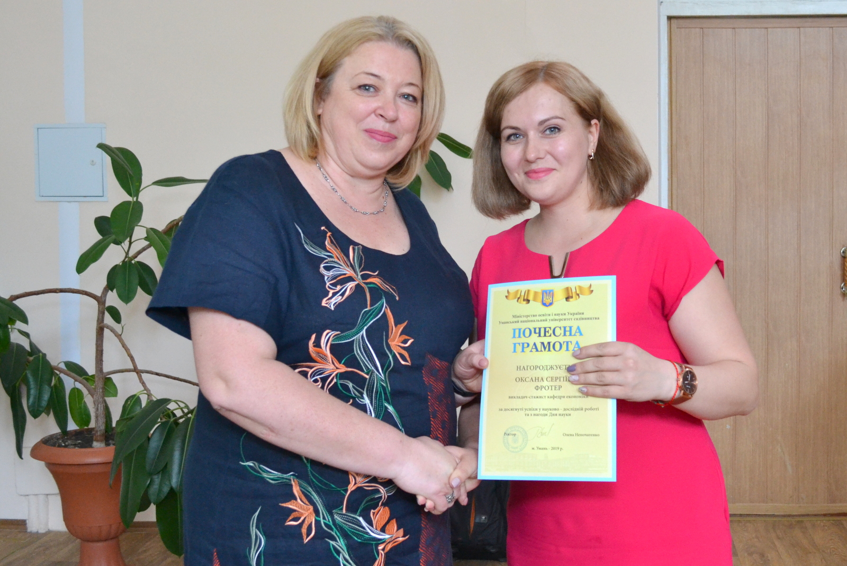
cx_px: 424
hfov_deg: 53.1
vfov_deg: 36.9
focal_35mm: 36
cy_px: 283
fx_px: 847
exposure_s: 1/160
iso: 1600
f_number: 5.6
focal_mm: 24
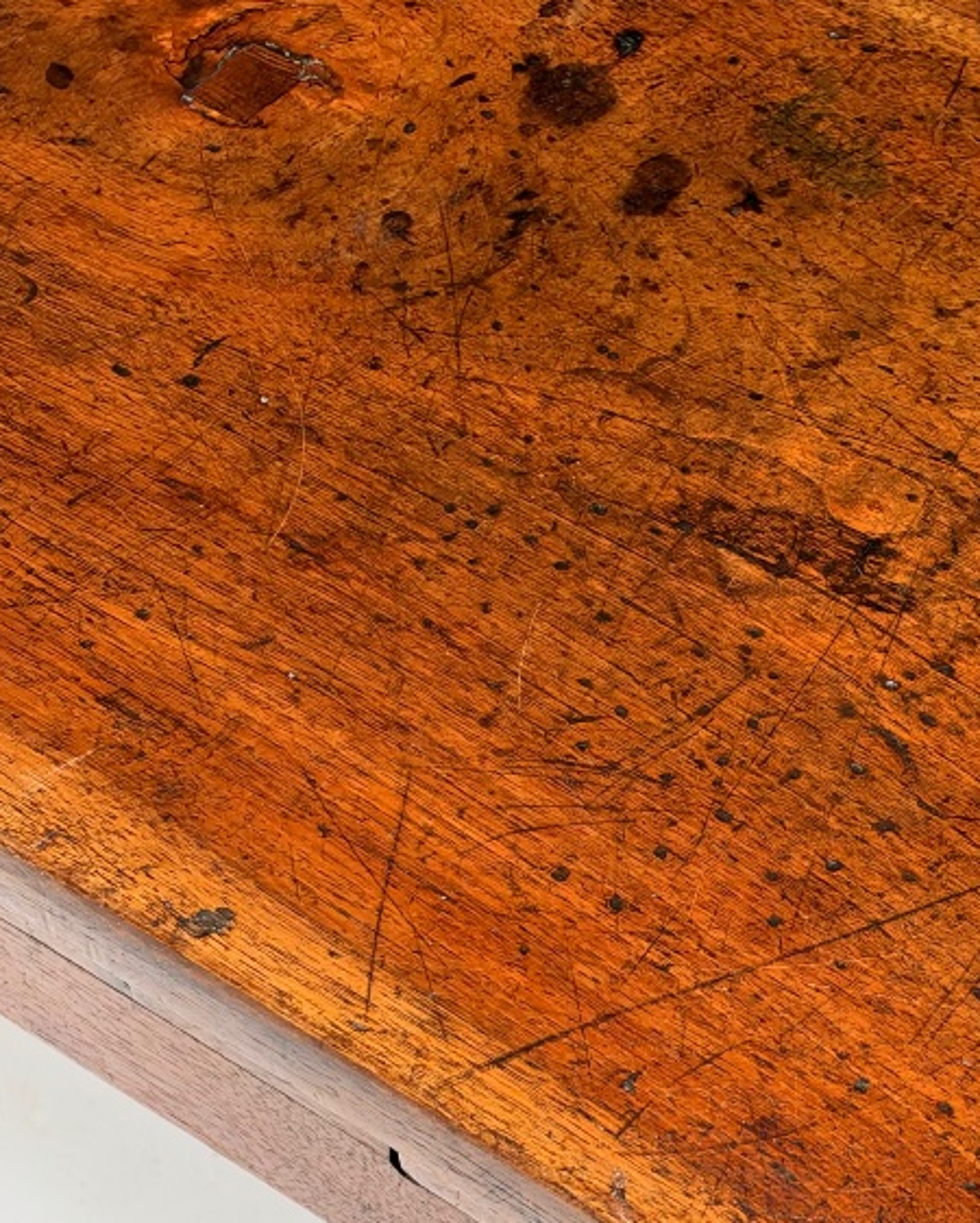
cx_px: 712
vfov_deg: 19.2
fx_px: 3624
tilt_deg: -46.8
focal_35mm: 100
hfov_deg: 15.3
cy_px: 657
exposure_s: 1/54
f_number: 1.8
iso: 250
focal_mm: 6.93
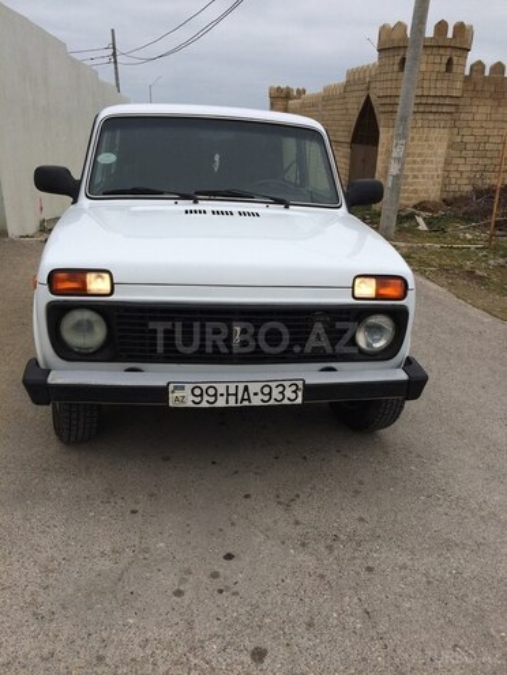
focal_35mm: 29
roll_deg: +0.0
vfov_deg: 61.7
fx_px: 566
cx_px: 254
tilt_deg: -21.8
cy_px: 338
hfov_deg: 48.2
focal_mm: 4.15
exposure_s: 1/977
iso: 32
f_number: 2.2
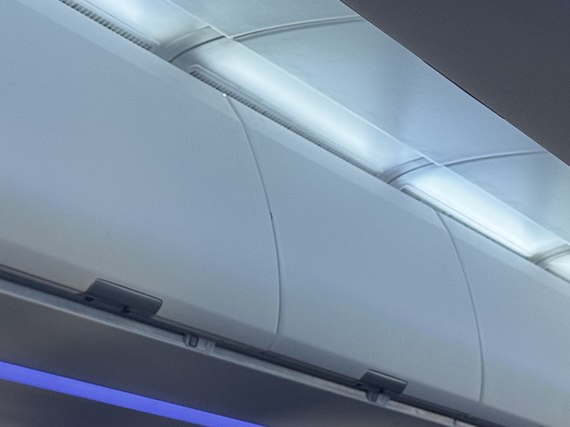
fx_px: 2273
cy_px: 464
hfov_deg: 14.2
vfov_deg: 10.6
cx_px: 149
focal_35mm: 138
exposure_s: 1/52
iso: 125
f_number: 1.78
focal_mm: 6.76
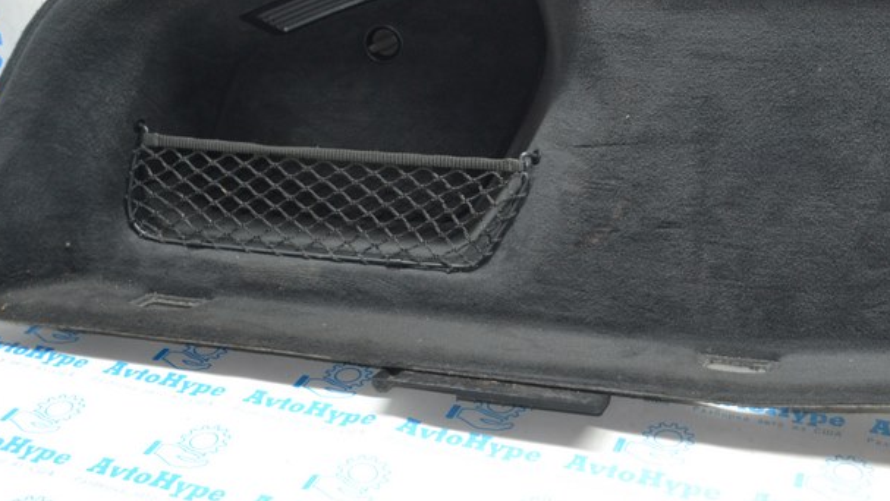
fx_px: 1251
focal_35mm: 53
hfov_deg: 38.7
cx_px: 591
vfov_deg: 22.1
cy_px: 40
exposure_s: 1/60
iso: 560
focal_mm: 20
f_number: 3.8
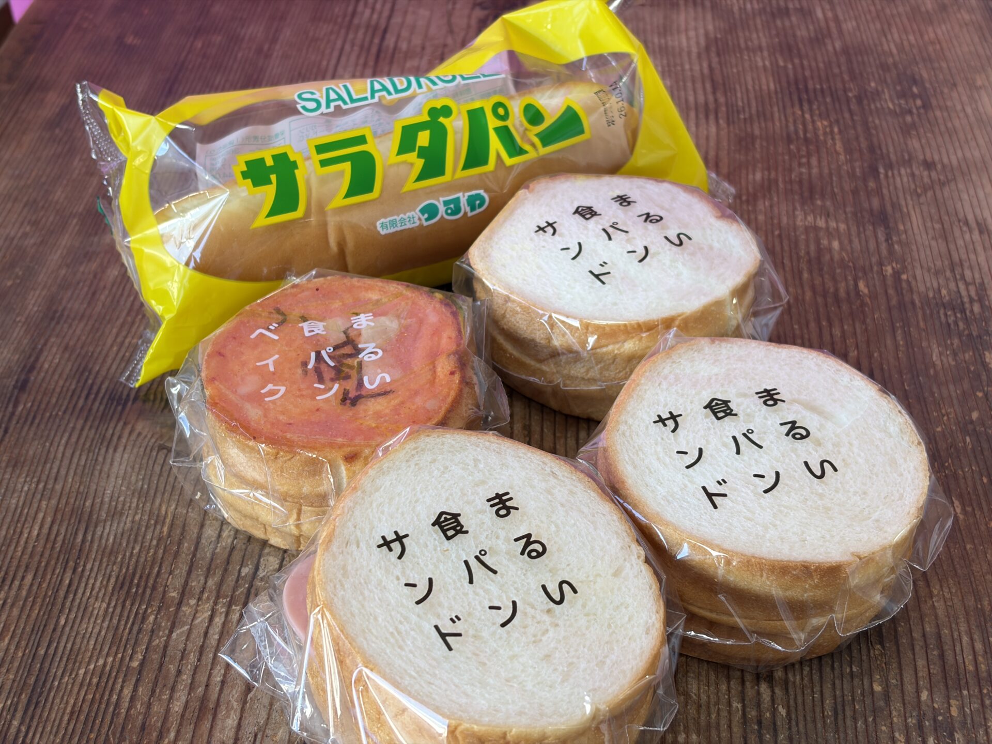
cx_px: 496
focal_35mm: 52
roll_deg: +3.7
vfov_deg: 28.0
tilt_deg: -37.8
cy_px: 372
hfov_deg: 36.8
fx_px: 1490
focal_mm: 5.96
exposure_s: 1/112
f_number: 1.6
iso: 50
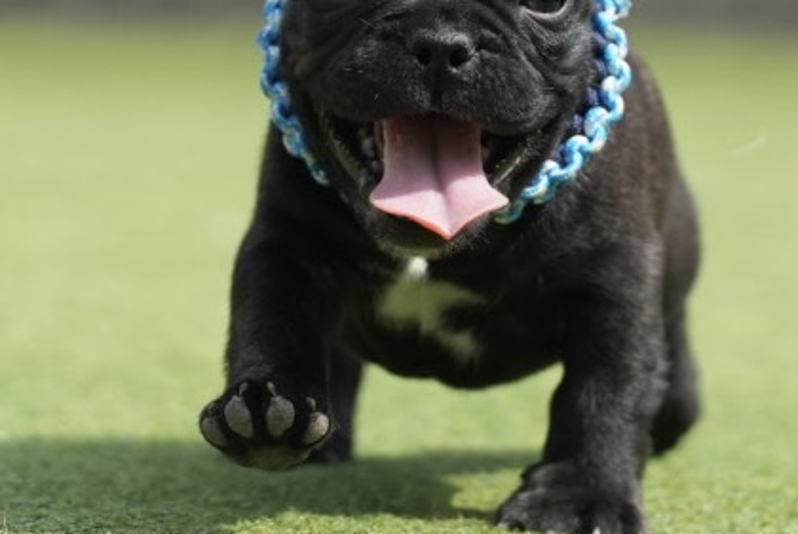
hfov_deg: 7.8
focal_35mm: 264
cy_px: 81
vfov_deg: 5.2
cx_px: 440
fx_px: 5858
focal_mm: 135
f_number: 3.2
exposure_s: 1/6400
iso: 640
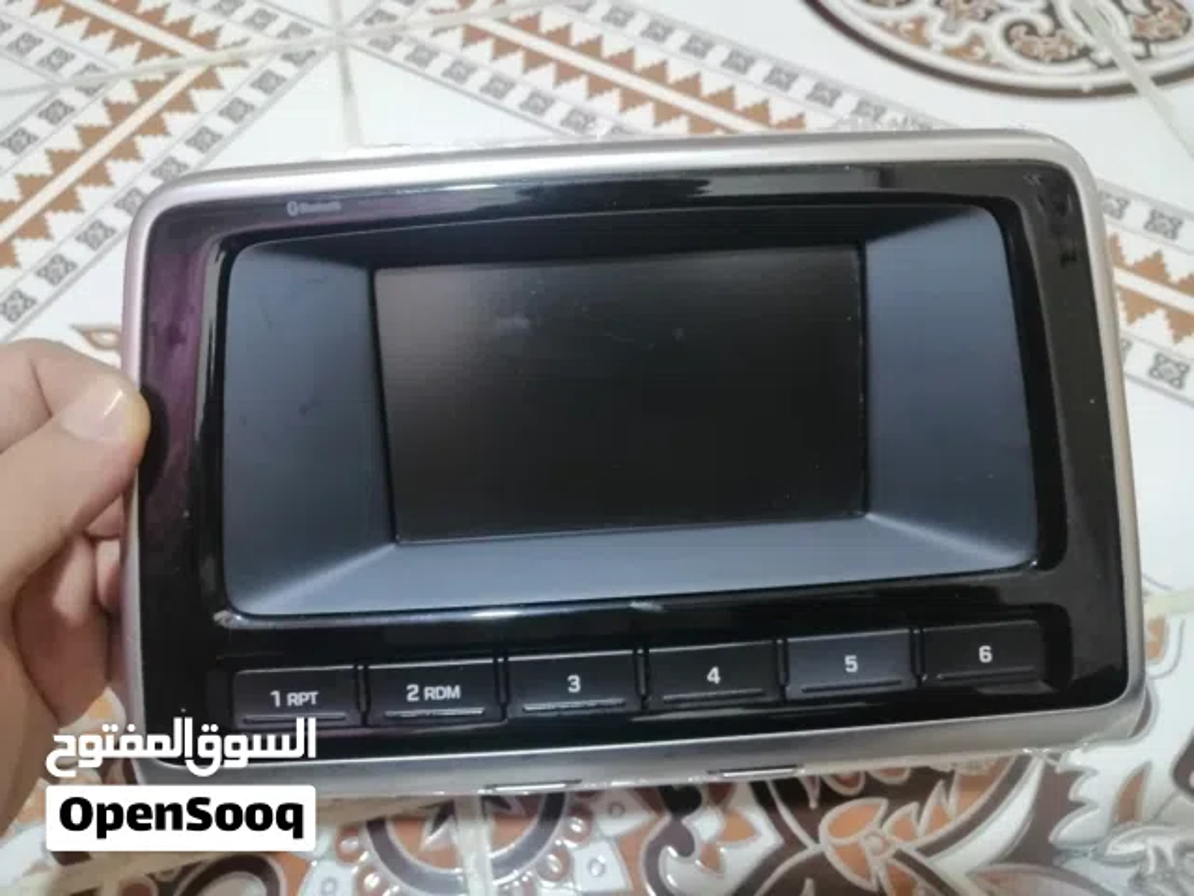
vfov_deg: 53.1
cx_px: 597
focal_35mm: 26
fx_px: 897
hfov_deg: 67.3
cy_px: 448
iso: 320
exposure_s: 1/33.3
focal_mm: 3.96
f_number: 1.8
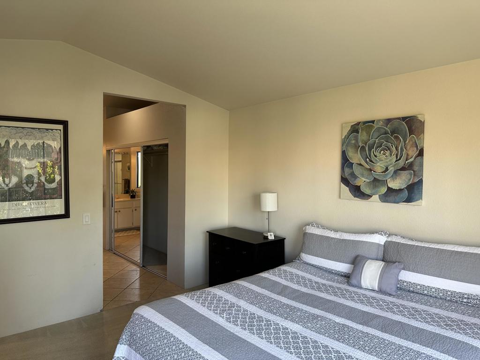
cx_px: 240
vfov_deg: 56.8
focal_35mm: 24
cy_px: 180
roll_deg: -0.6
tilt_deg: -0.4
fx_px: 333
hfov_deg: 71.6
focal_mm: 6.86
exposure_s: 1/121
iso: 160
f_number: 1.78
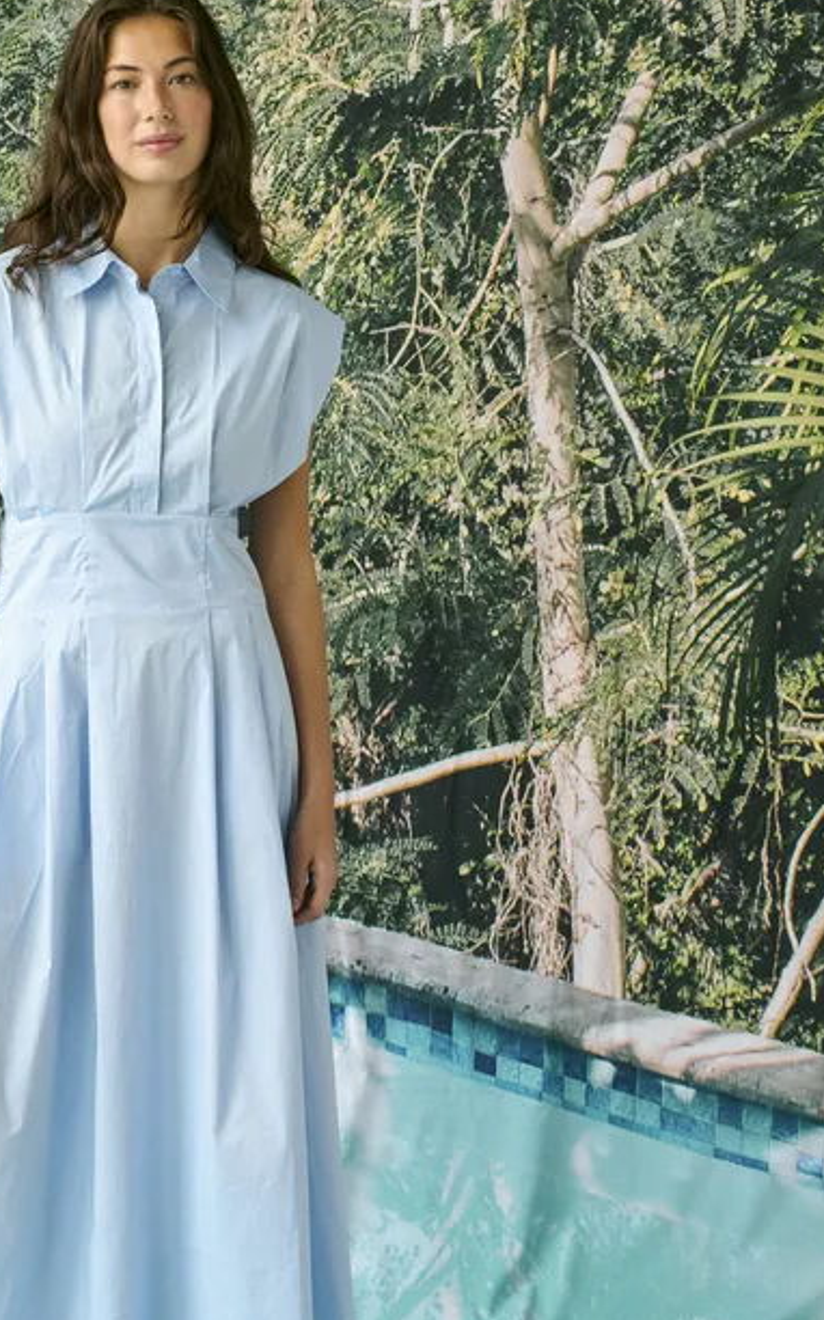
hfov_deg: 14.3
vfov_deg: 23.1
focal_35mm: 90
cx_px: 56
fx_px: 3237
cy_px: 666
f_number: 5.6
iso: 800
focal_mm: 50
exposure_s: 1/100
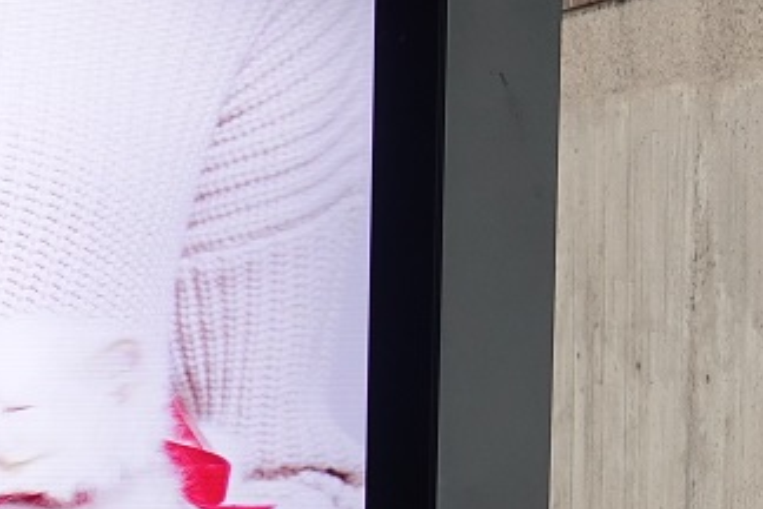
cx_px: -137
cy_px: 417
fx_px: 2352
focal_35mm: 111
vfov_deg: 12.3
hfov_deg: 17.6
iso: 125
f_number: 2.5
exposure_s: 1/250
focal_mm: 8.8
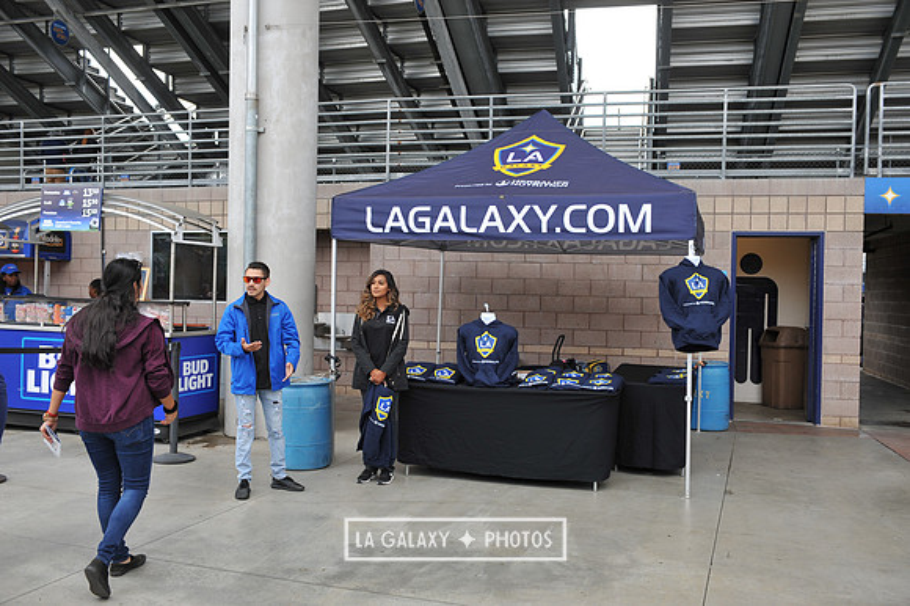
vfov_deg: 38.8
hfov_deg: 55.8
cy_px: 303
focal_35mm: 34
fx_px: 859
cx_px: 455
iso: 200
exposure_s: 1/200
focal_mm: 34
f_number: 5
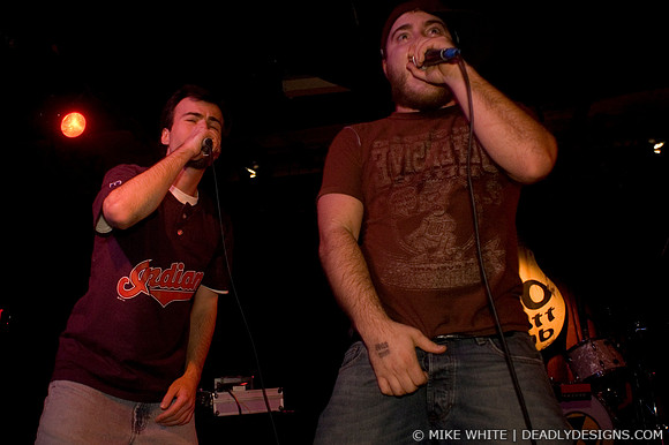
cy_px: 222
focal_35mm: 30
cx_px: 334
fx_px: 557
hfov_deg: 62.0
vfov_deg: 43.6
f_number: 3.2
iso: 800
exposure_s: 1/60
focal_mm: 20
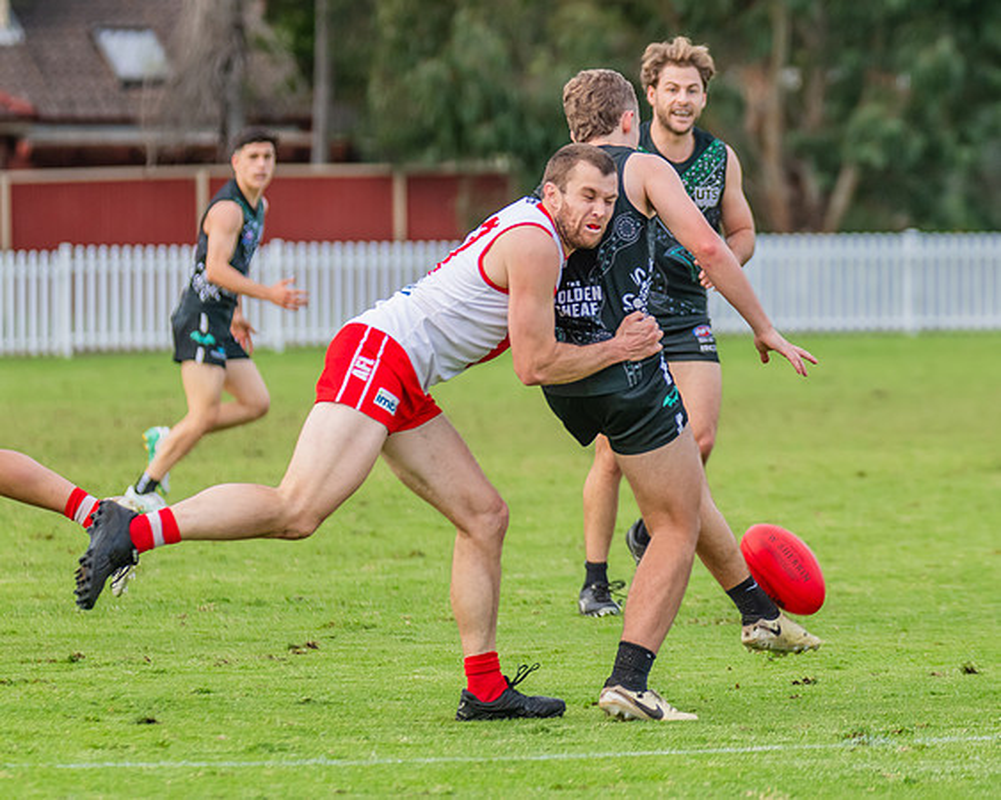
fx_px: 11757
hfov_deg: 4.9
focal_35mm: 397
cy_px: 228
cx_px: 768
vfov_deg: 3.9
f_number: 4.5
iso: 800
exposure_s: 1/1600
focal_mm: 240
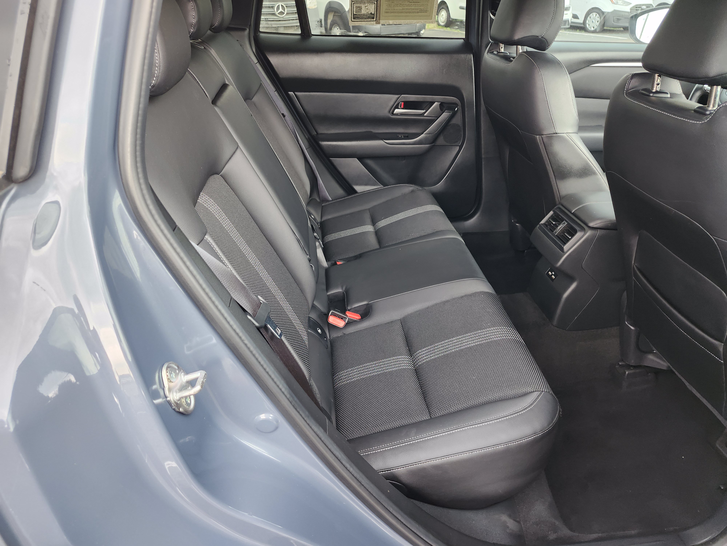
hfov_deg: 73.9
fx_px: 483
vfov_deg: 58.9
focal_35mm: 23
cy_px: 273
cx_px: 364
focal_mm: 5.54
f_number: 1.8
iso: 250
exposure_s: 1/120
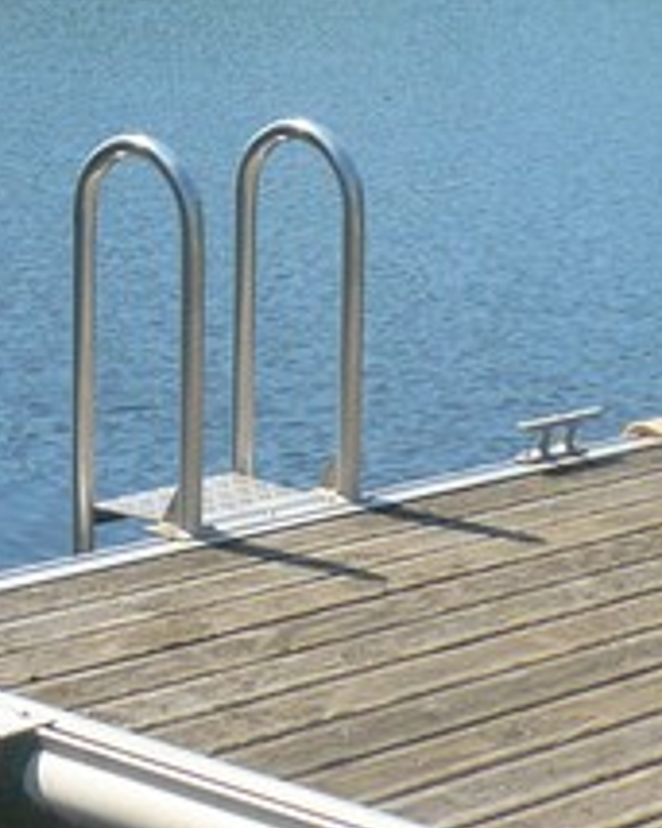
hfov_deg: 11.6
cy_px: -147
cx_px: -310
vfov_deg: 14.6
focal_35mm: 128
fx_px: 3137
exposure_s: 1/160
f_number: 8
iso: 100
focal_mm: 5.8
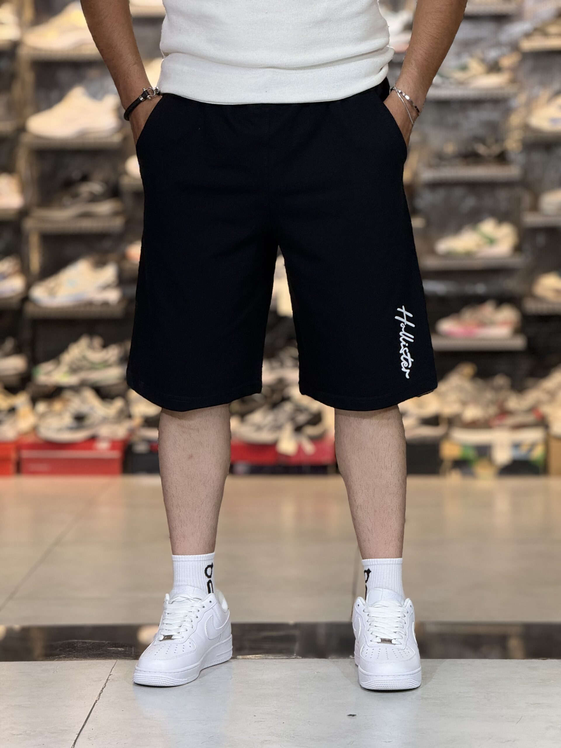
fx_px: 2593
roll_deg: +0.4
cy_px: 374
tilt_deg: -4.9
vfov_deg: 16.4
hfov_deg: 12.3
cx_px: 280
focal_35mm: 120
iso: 160
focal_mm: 15.66
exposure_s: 1/100
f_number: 2.8
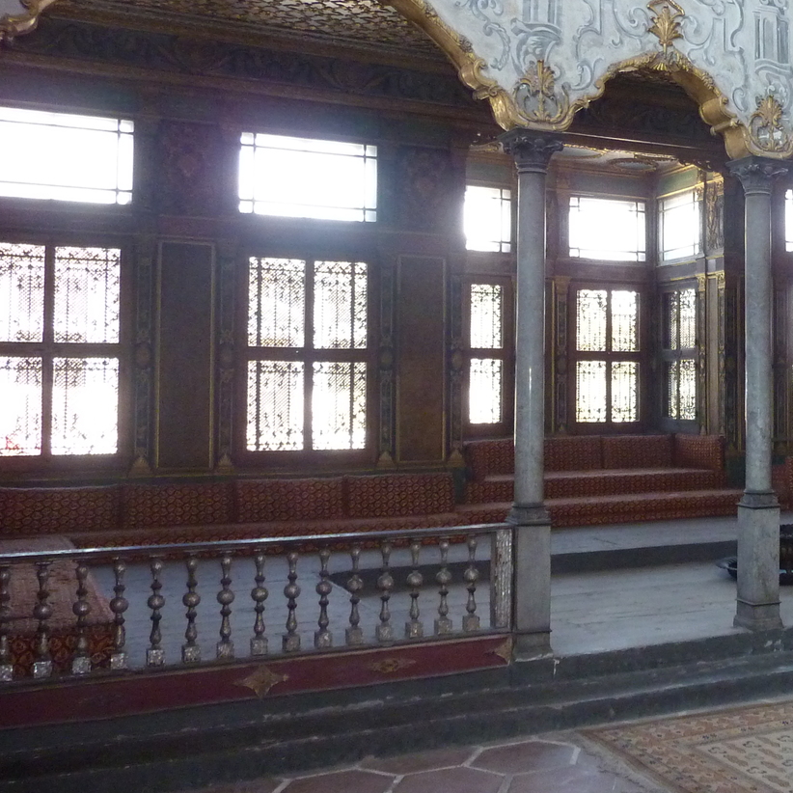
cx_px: 718
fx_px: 1114
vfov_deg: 39.1
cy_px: 355
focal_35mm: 43
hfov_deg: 36.6
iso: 400
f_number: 3.3
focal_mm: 4.1
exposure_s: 1/30
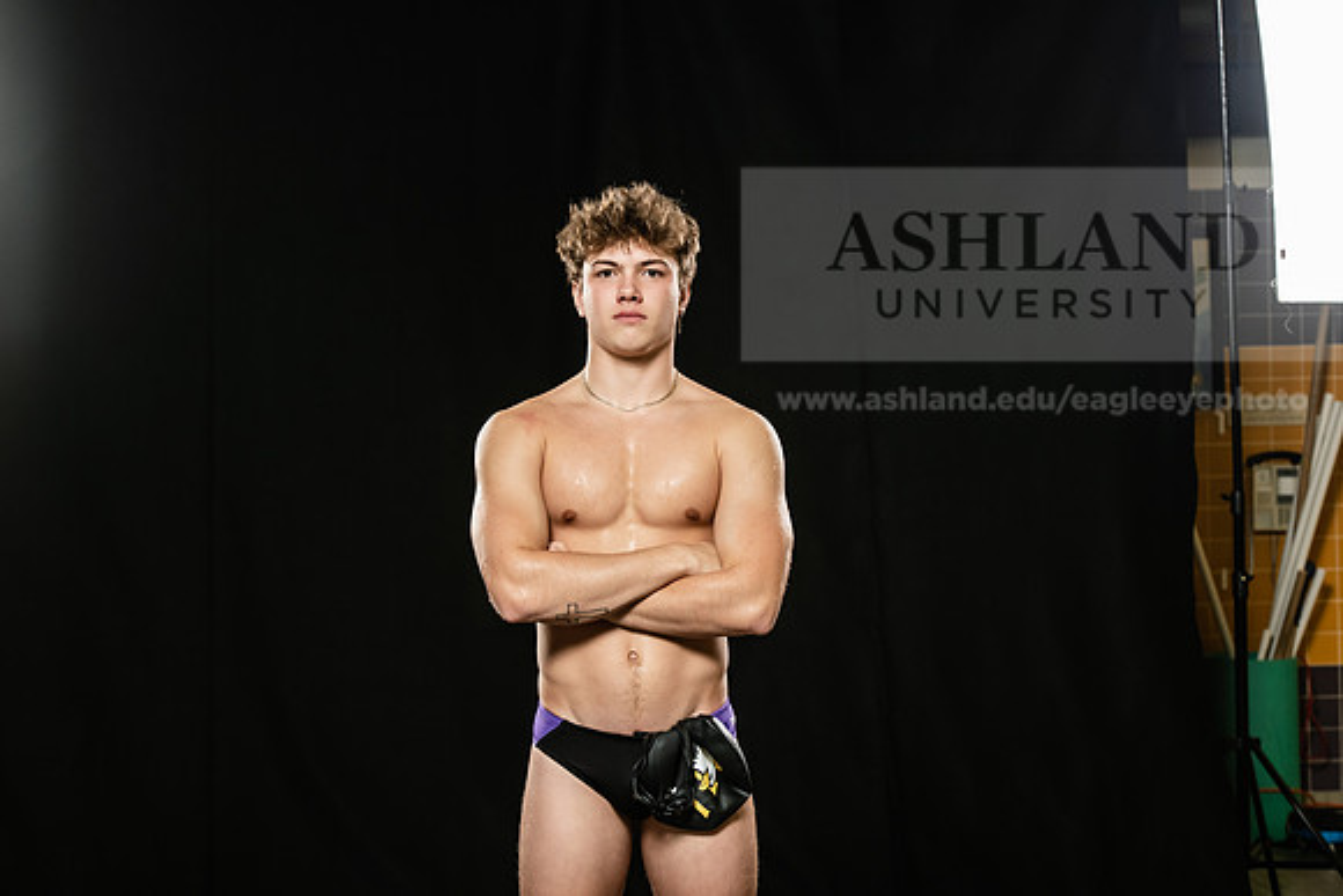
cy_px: 448
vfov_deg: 15.2
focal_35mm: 90
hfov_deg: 22.6
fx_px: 3358
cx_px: 672
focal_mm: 90
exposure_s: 1/200
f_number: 6.3
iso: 500
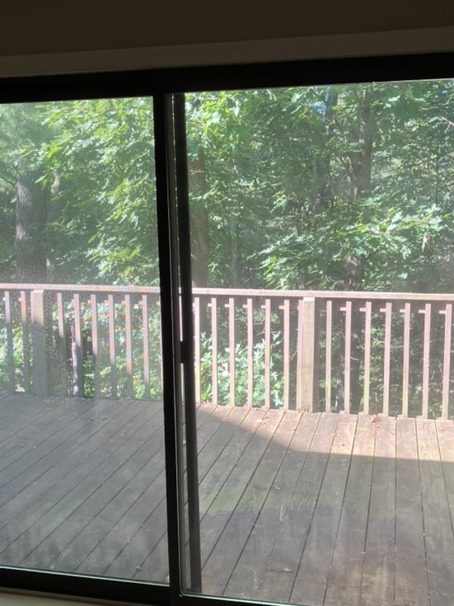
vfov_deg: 47.9
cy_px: 317
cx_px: 233
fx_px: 682
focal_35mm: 39
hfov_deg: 36.8
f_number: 1.8
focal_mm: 3.99
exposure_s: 1/121
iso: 40
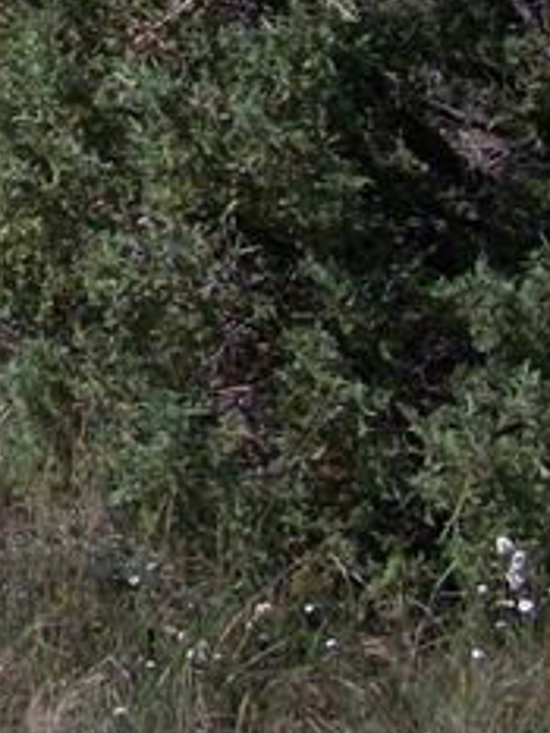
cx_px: -867
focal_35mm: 154
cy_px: -324
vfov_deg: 12.3
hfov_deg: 8.6
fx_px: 3259
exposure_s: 1/500
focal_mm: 6.3
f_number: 5.6
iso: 80
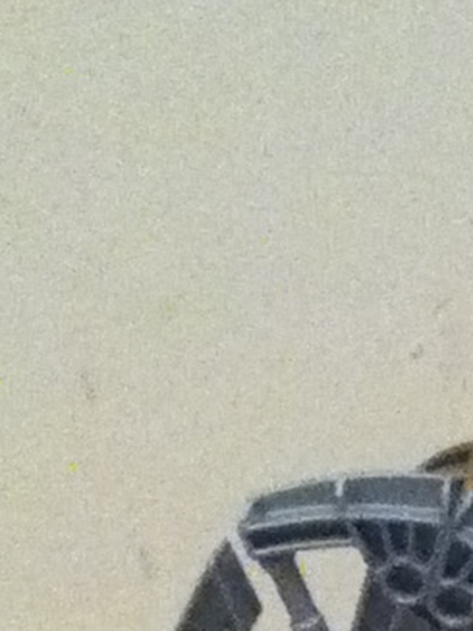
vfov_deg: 18.6
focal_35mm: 94
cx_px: 660
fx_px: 1714
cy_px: 922
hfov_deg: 14.8
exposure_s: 1/15
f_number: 2.4
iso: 800
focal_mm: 3.85
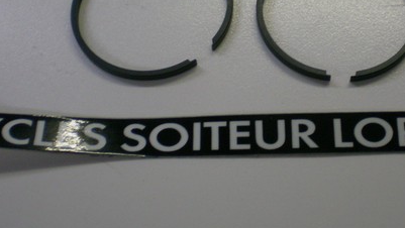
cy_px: 53
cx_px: 241
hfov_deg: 31.8
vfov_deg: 18.2
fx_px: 709
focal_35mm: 66
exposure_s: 1/59.4
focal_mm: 6.3
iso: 200
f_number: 3.1
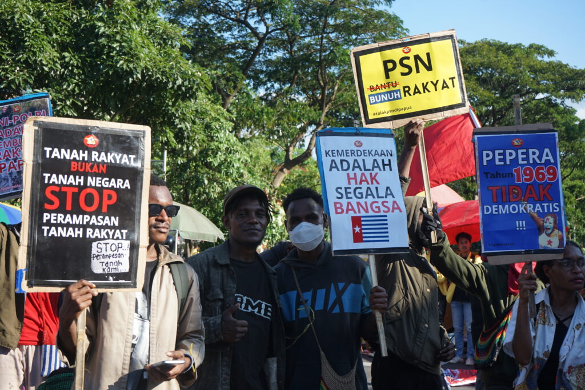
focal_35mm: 52
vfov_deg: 26.0
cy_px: 195
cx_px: 292
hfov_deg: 38.2
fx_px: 845
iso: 100
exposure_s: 1/125
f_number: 8
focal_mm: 52
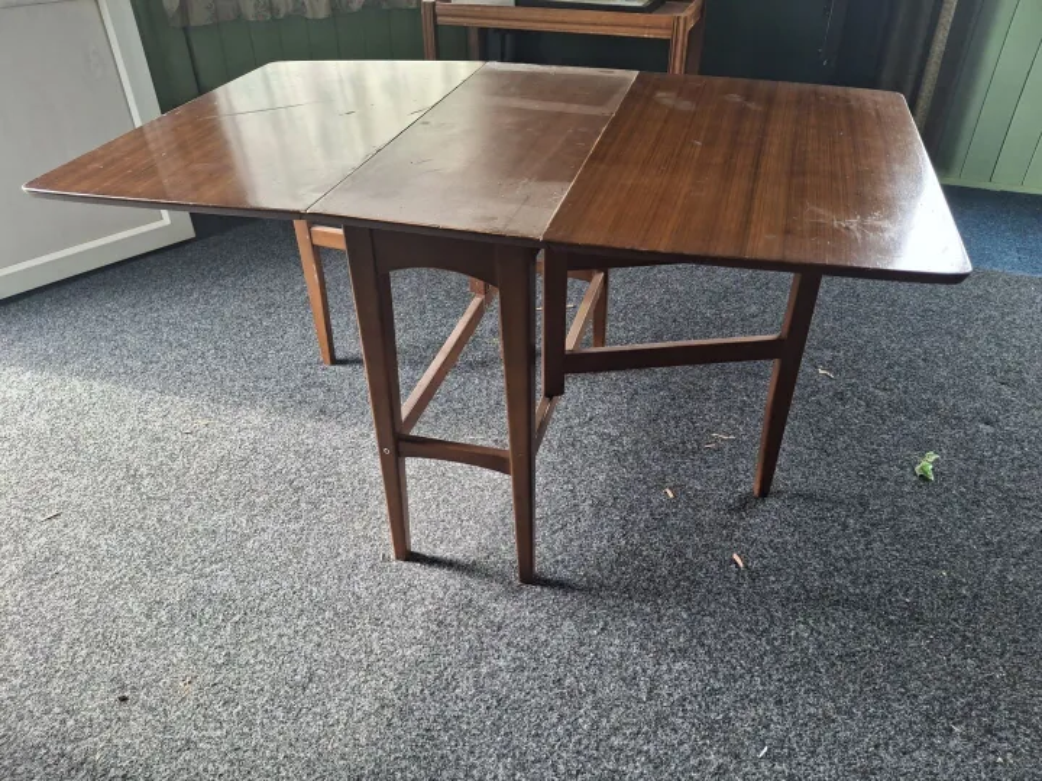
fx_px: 753
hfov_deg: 69.4
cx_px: 521
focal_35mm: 25
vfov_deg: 54.9
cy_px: 390
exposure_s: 1/100
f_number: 1.8
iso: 64
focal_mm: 4.69
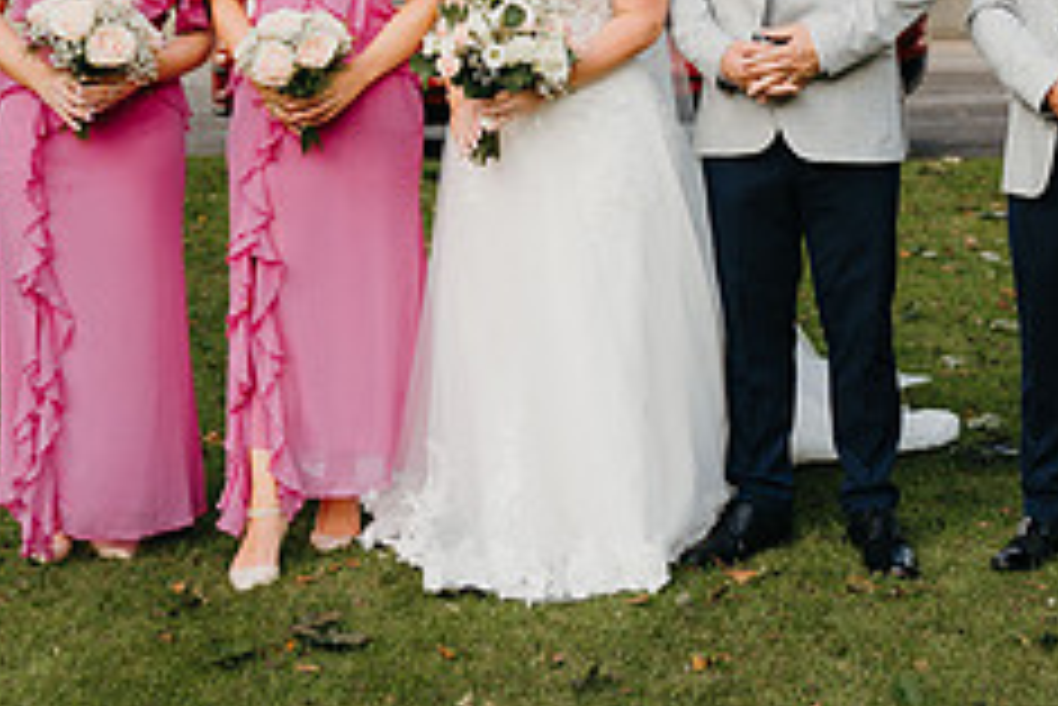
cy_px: -34
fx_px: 2029
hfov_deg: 29.1
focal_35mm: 69
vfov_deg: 19.1
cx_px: 693
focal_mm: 28
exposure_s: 1/500
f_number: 2.8
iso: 125
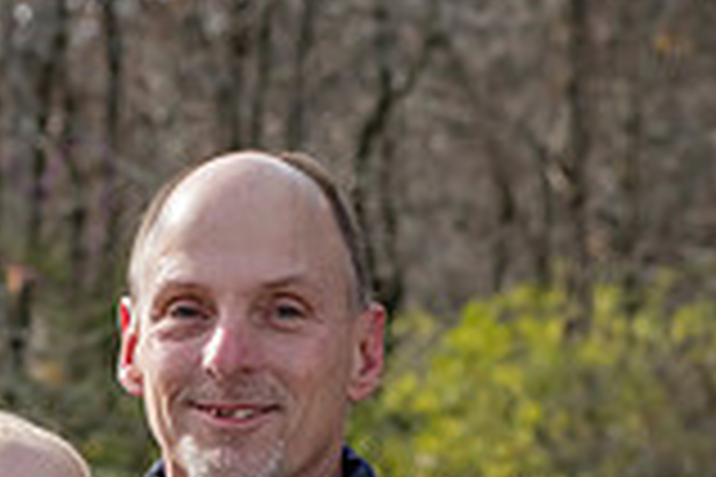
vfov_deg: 4.1
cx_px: 45
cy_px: 767
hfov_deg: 6.1
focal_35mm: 335
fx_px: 6662
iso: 400
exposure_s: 1/500
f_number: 7.1
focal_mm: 92
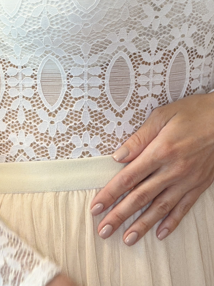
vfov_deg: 16.4
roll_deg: +0.3
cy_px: 35
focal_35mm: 119
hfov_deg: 12.4
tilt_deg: -3.5
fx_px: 981
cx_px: 129
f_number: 1.78
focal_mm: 6.76
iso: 160
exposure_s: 1/60
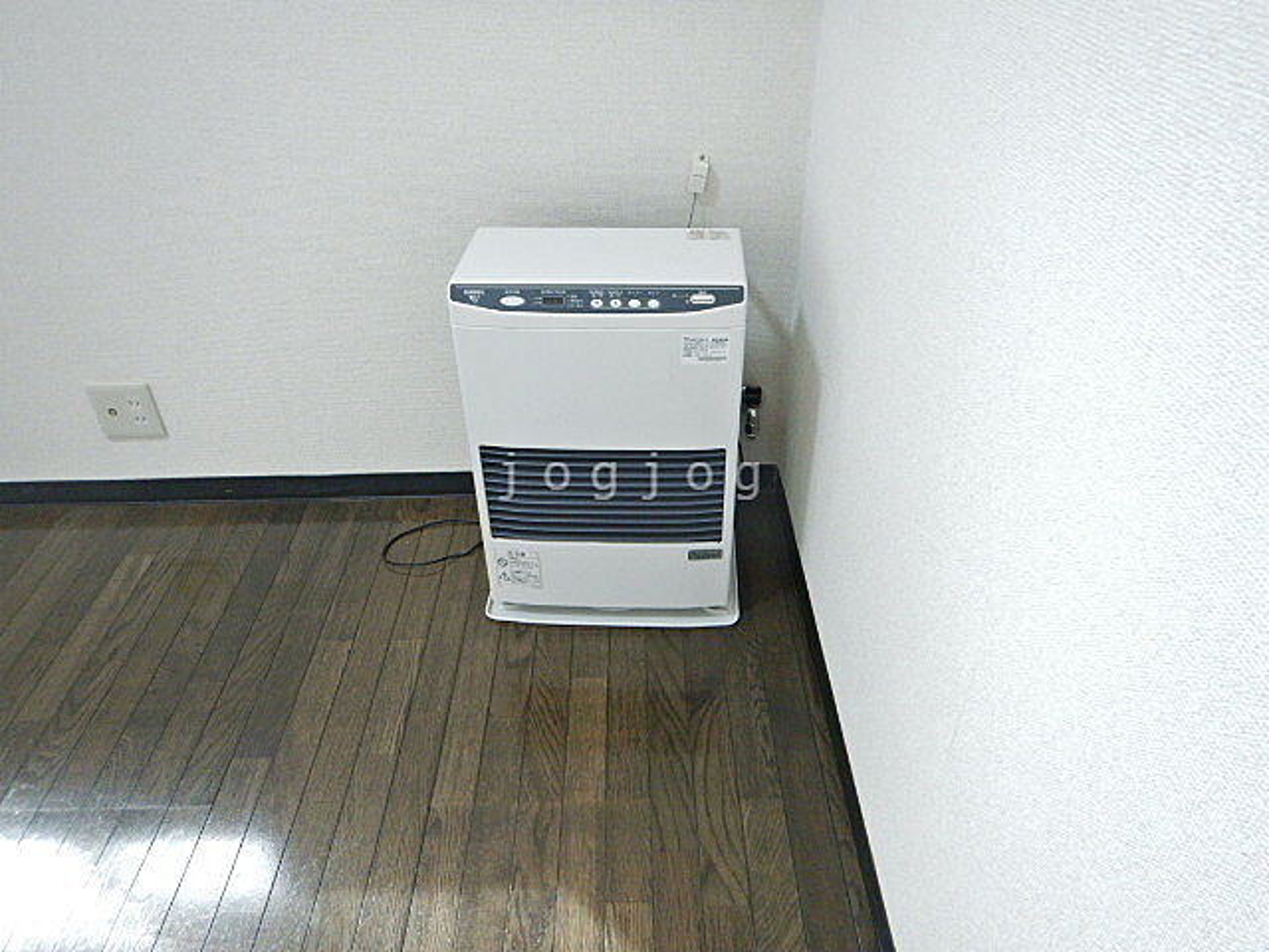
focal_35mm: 24
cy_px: 476
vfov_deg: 56.8
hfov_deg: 71.6
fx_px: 880
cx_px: 634
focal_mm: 4.3
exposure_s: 1/20
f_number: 2.8
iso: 200
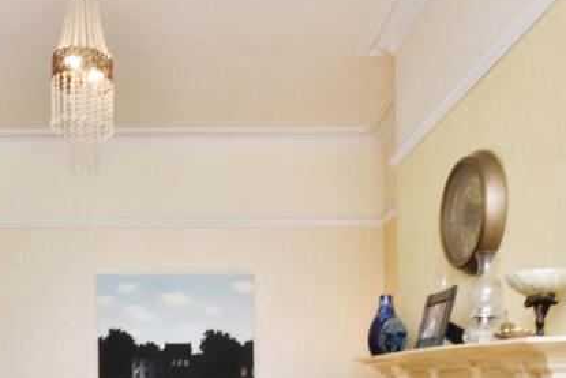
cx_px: 184
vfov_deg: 34.4
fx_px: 582
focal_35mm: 37
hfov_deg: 50.8
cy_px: 325
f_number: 9
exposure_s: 1/20
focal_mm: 10
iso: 400
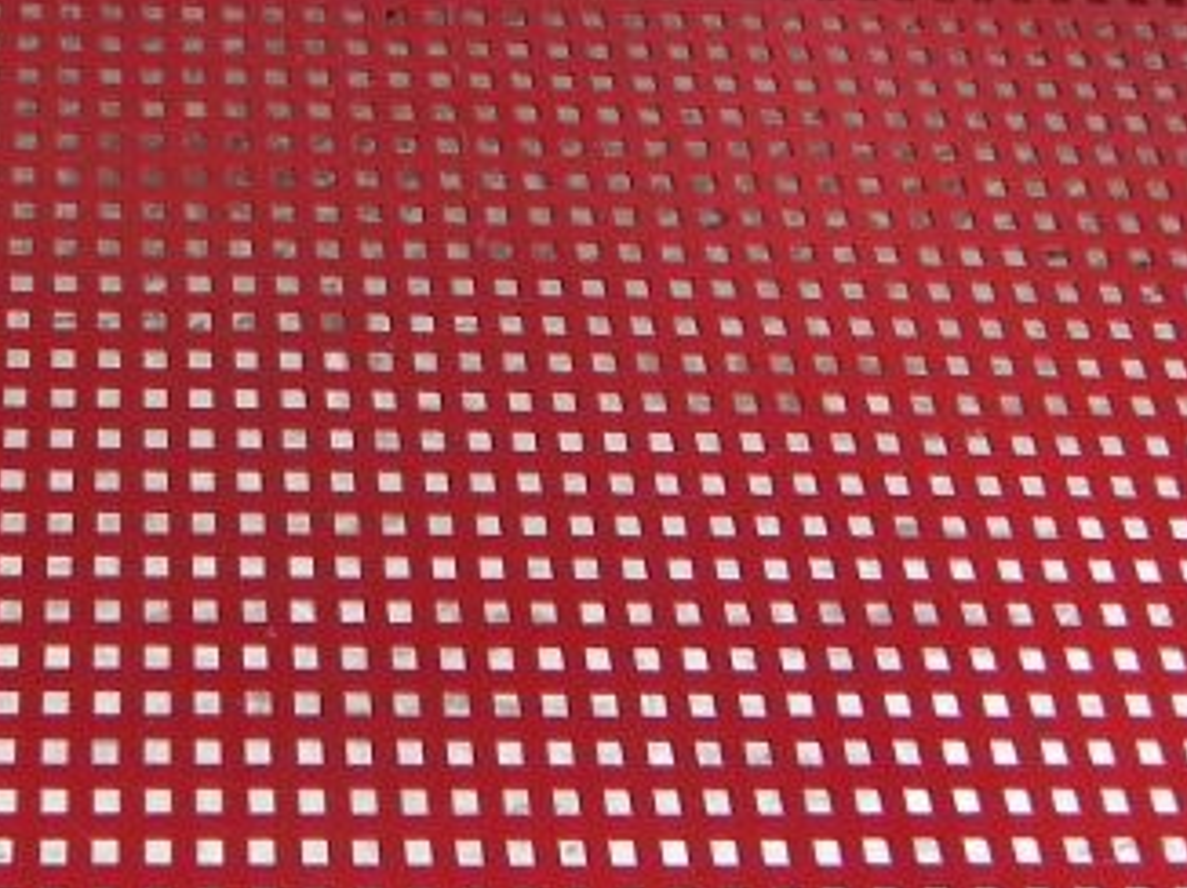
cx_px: 149
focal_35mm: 57
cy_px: 375
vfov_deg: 25.6
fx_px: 1953
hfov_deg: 32.4
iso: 214
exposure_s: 1/30
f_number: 2.8
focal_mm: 5.2
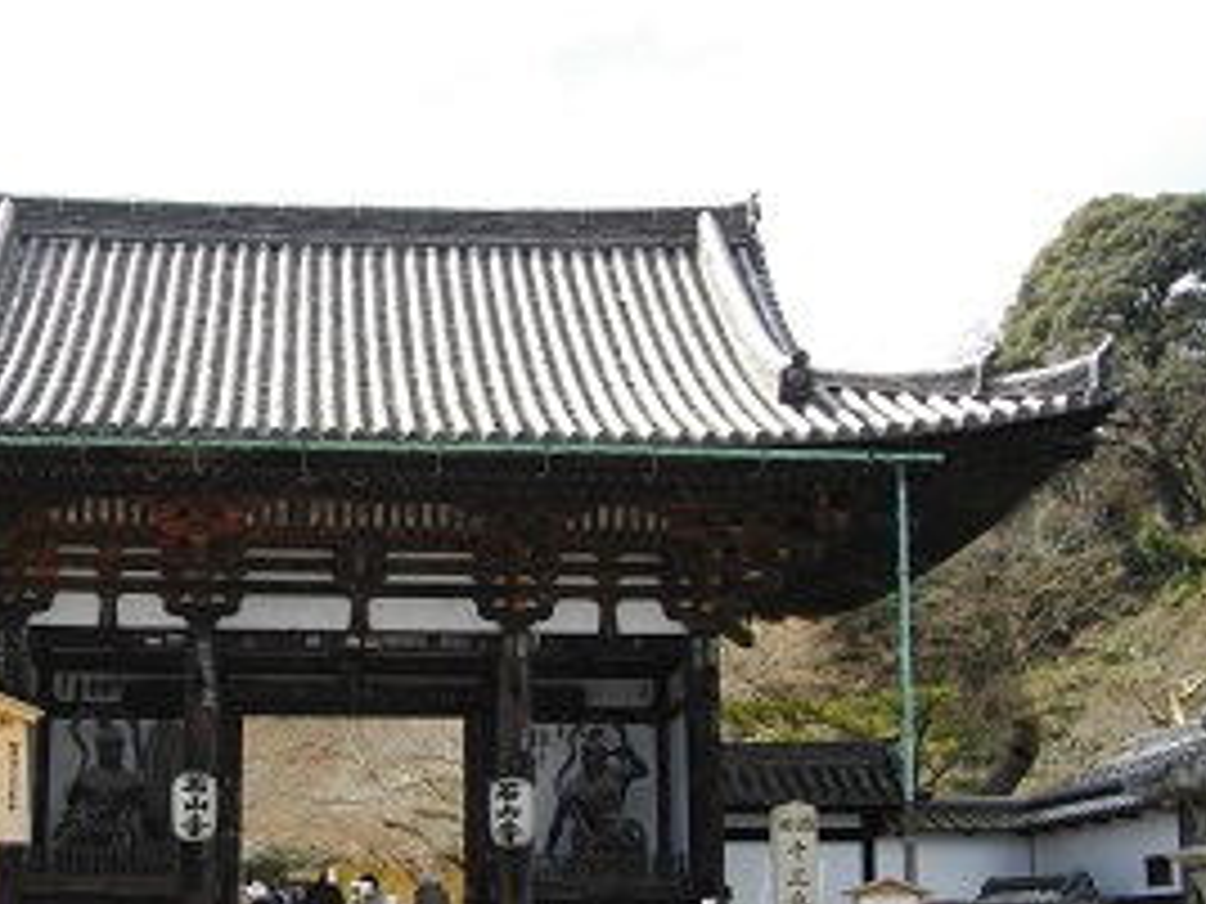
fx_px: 2021
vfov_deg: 25.2
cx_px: 394
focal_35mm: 58
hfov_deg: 32.9
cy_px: 558
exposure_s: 1/500
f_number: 3.2
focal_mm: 7.1
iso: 100
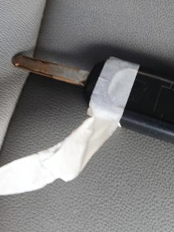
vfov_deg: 38.7
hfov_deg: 29.8
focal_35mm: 47
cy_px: 43
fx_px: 315
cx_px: 152
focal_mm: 3.98
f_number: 1.8
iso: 100
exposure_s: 1/60
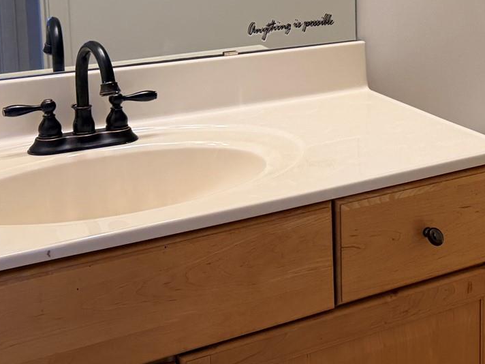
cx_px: 557
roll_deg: -0.4
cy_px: -7
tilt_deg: -8.2
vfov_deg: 20.6
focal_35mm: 69
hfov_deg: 25.7
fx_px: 967
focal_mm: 6.76
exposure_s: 1/120
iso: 64
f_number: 1.78
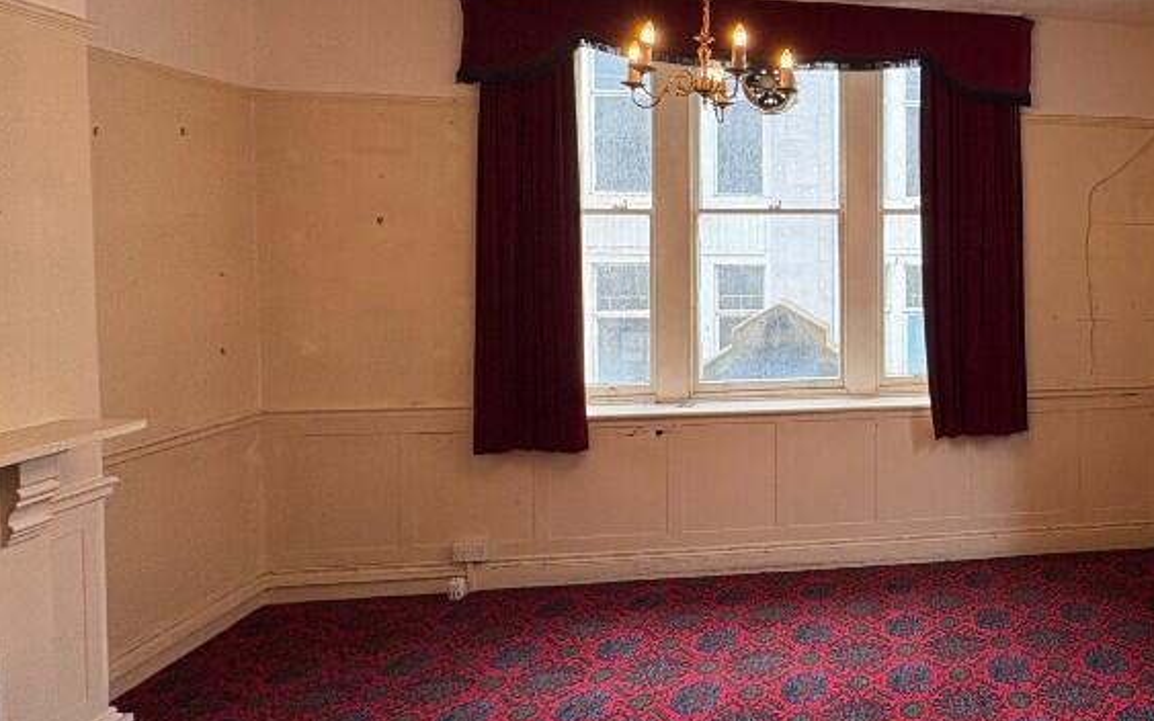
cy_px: 277
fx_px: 849
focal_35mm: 27
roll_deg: -0.1
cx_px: 1011
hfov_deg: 59.5
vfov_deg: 45.7
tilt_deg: -0.6
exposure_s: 1/100
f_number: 2.2
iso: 100
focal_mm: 2.22
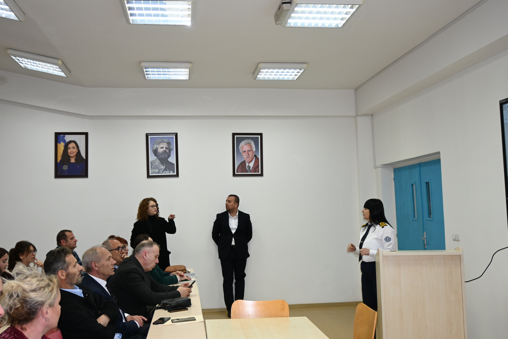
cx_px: 254
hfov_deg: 53.1
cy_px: 170
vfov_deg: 36.9
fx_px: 508
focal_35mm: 36
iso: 500
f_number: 4.2
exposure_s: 1/60
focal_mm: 24
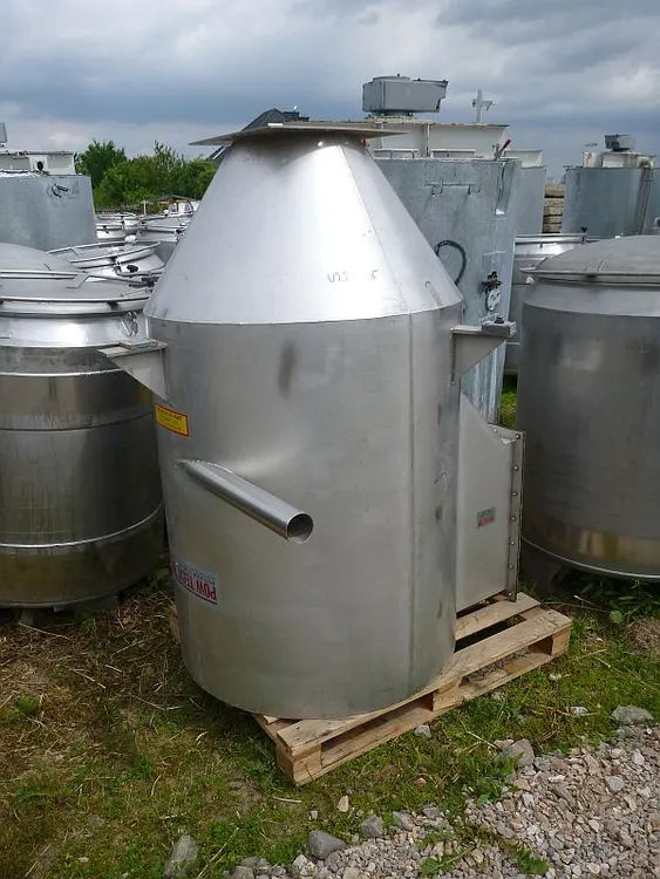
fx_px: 711
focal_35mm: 28
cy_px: 440
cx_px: 330
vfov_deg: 63.4
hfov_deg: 49.8
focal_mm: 4.9
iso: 100
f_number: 3.3
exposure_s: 1/1300
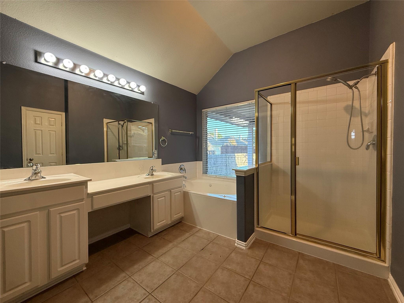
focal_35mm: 14
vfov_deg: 85.7
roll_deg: -0.5
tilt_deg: -0.9
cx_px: 202
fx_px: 163
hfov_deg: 102.1
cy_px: 152
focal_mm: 2.22
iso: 160
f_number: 2.2
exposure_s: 1/120
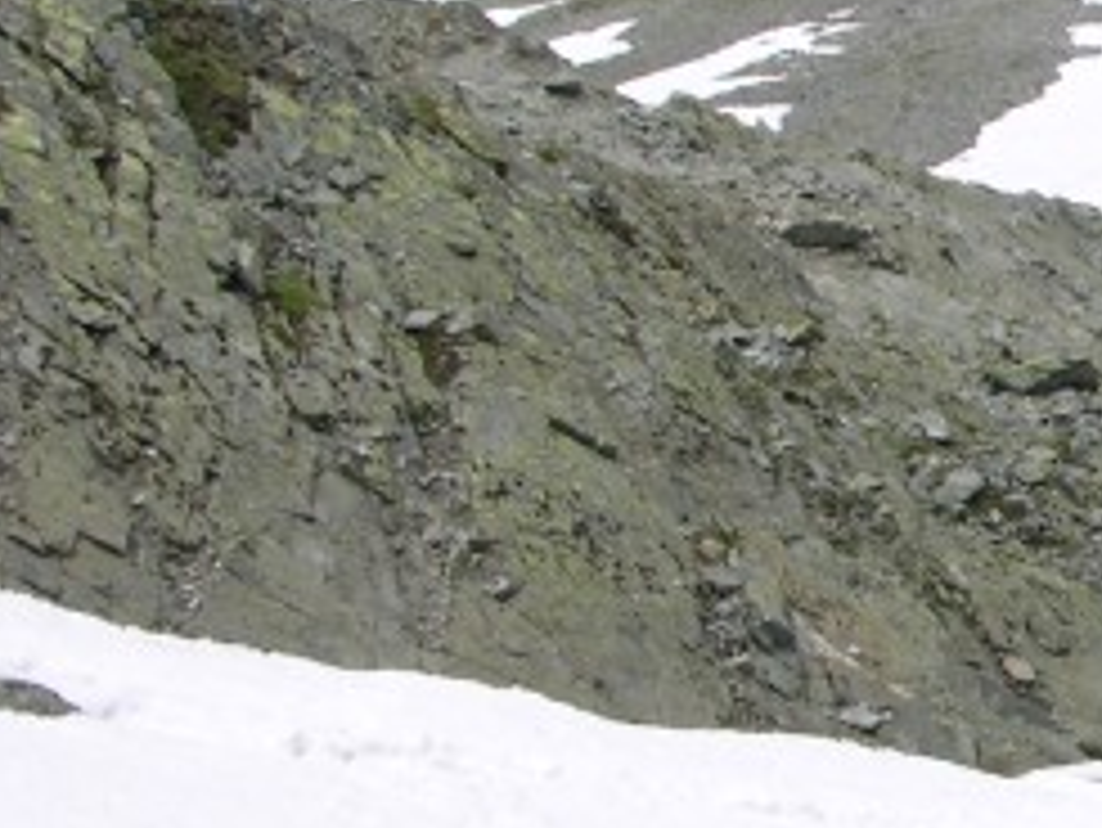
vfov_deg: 10.2
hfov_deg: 12.9
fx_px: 4650
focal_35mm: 146
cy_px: 369
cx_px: 1579
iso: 50
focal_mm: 8.9
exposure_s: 1/280
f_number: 7.1
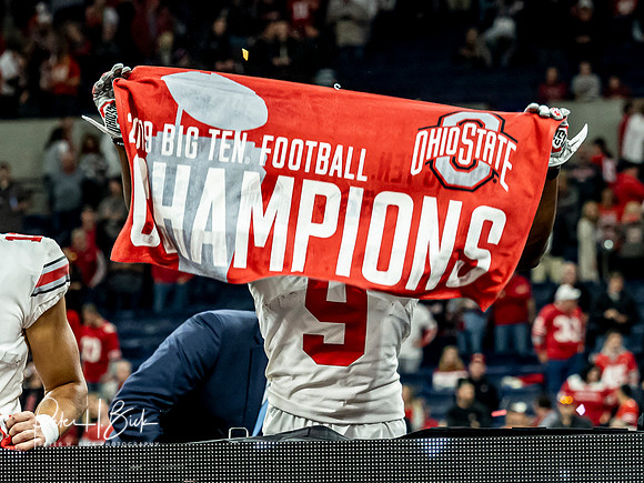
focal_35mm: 290
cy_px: 190
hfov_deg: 6.8
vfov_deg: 5.1
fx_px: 5393
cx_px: 355
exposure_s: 1/500
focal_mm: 82
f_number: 3.5
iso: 1600
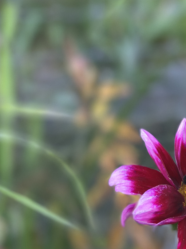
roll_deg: +0.2
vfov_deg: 17.3
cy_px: 178
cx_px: 177
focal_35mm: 113
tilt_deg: -15.3
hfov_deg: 13.0
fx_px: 810
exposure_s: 1/60
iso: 32
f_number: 2.8
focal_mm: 6.6
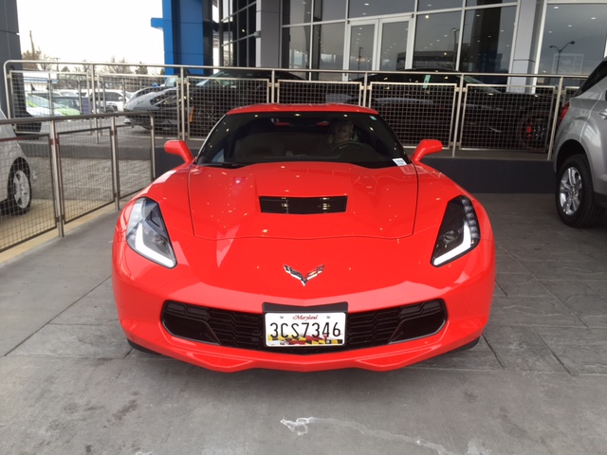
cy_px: 228
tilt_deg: -16.0
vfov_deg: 48.2
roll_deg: -2.7
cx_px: 304
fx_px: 509
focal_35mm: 29
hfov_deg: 61.7
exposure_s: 1/120
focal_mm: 4.15
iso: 25
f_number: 2.2
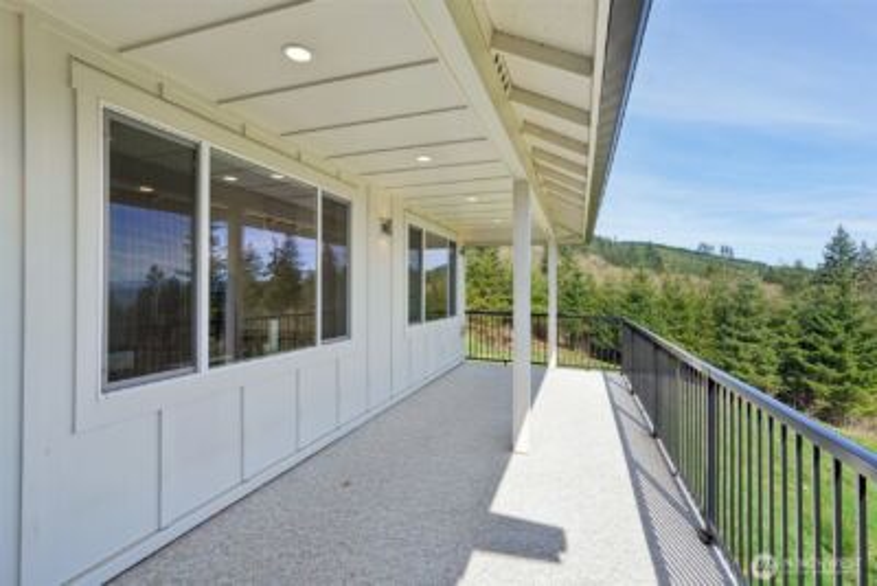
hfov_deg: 96.7
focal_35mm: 16
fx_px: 390
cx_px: 438
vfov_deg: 73.8
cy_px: 293
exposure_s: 1/640
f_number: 8
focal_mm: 16
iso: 400
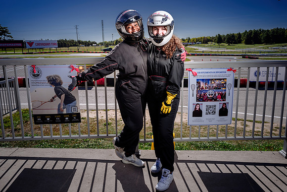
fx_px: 216
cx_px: 152
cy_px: 84
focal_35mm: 27
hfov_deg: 67.2
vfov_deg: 47.7
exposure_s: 1/200
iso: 64
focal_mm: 24
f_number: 7.1
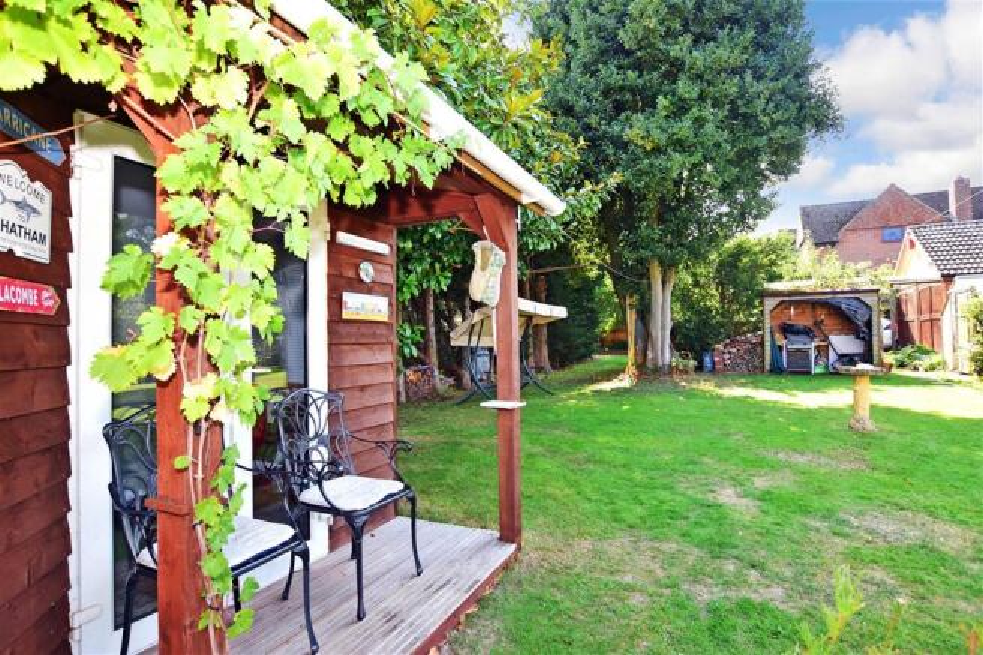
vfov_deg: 77.3
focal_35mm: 15
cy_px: 328
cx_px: 492
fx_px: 409
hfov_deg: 100.4
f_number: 6.3
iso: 400
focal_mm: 10
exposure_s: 1/200
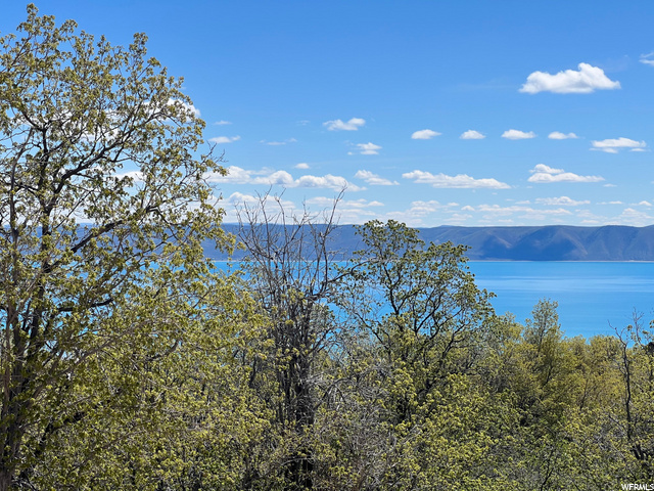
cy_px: 246
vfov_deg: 19.1
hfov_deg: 25.3
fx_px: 1455
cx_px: 327
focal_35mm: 77
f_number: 2.8
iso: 32
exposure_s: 1/1357
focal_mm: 9
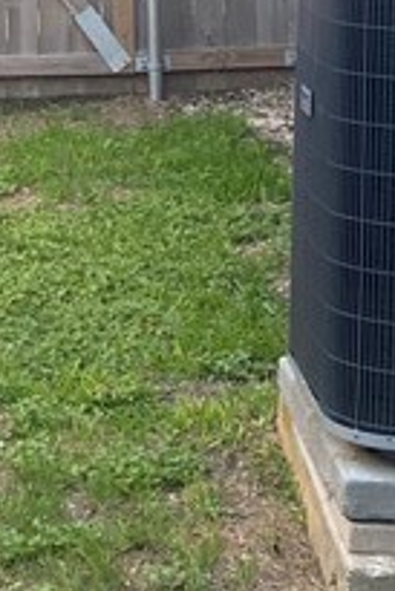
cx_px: -104
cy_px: -112
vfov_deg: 14.7
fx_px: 2218
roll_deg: +0.2
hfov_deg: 10.0
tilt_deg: +1.1
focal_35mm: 135
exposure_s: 1/728
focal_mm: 4.25
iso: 32
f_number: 1.8
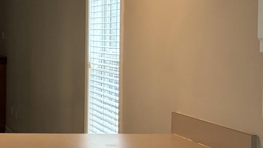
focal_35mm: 109
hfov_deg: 18.1
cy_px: 75
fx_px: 760
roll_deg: -0.3
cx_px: -93
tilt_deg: -3.0
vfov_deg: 11.1
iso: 125
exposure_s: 1/60
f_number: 1.6
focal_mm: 5.96
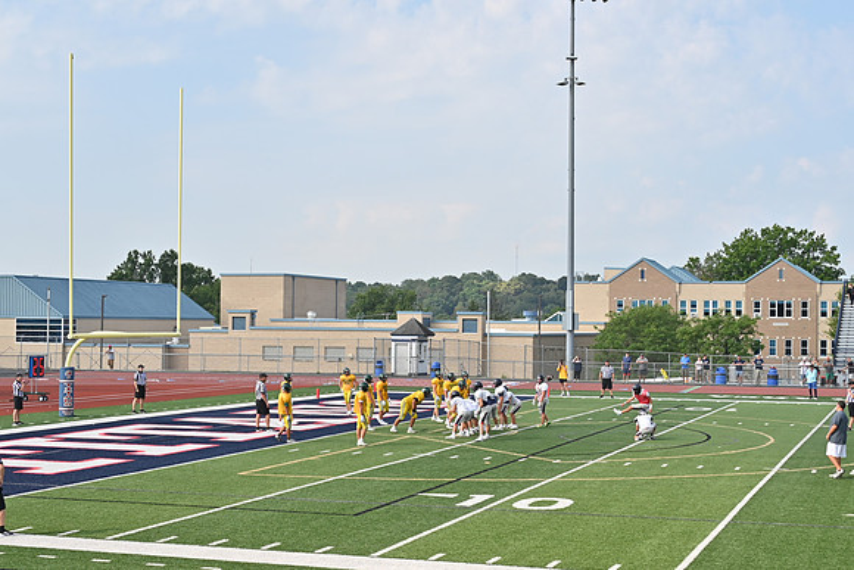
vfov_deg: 22.6
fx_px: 1424
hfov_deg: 33.4
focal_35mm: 60
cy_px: 285
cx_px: 427
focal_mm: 40
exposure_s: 1/800
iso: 100
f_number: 4
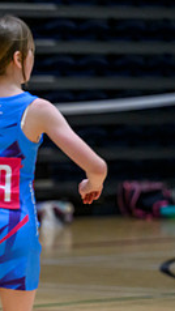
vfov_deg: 3.7
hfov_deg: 2.1
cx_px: -143
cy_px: 188
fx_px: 4765
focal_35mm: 578
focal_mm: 200
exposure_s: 1/2000
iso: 3200
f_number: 3.2
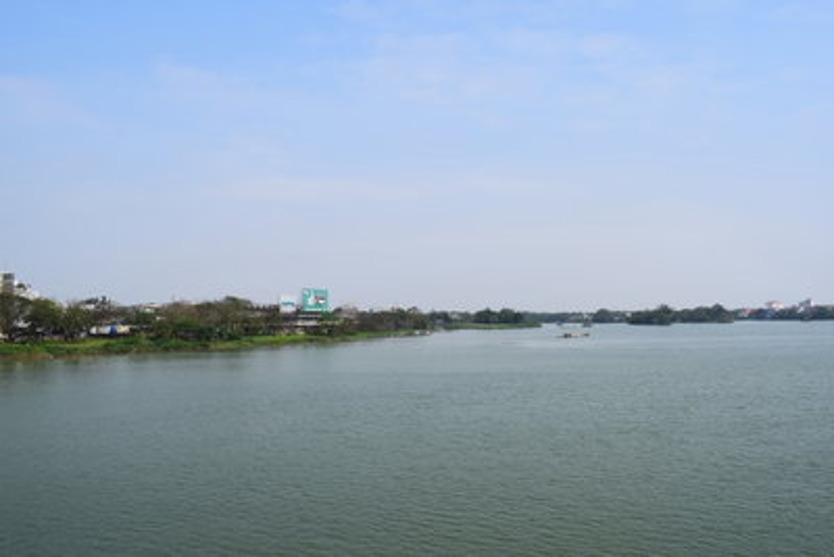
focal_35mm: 27
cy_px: 278
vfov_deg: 48.0
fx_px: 626
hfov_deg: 67.4
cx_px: 417
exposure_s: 1/500
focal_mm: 18
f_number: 11
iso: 250
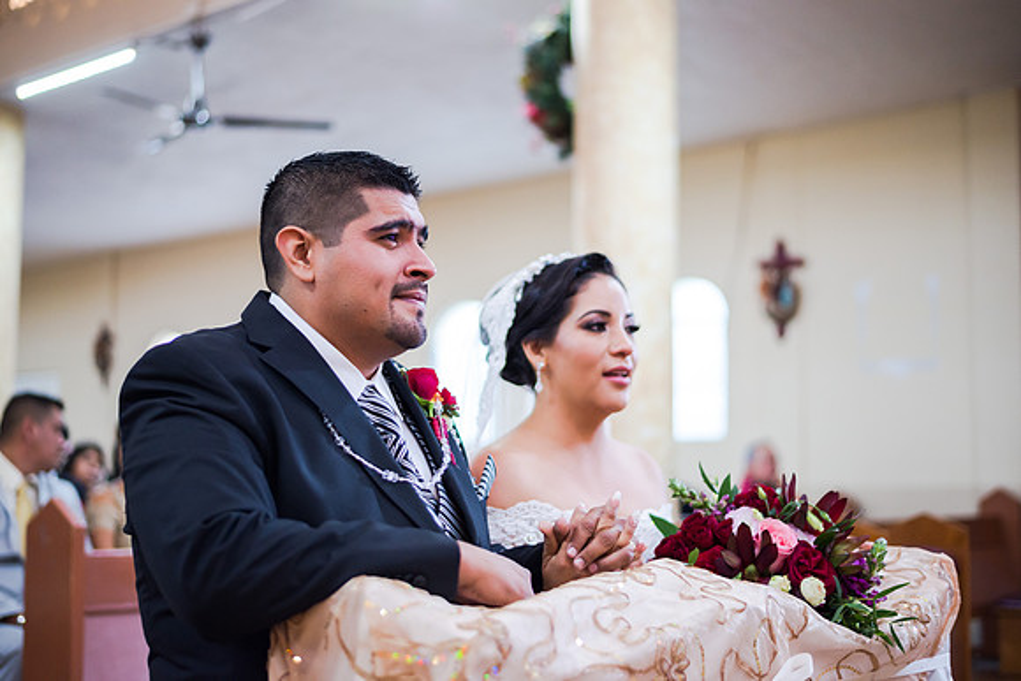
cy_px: 340
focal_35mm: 50
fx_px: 1418
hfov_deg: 39.6
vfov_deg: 27.0
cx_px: 510
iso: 1600
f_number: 1.8
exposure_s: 1/200
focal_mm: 50
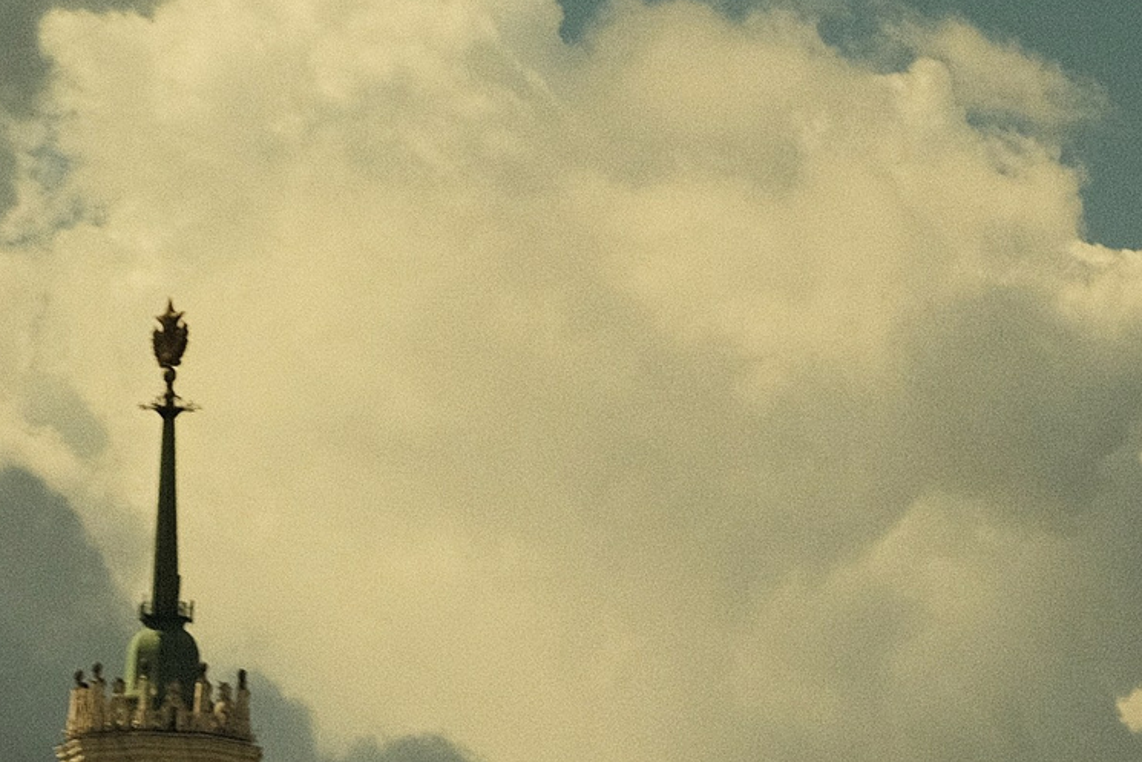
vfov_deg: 5.2
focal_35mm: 261
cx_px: 713
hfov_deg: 7.9
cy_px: 1009
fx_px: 8281
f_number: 4
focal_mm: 50.5
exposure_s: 1/4400
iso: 640
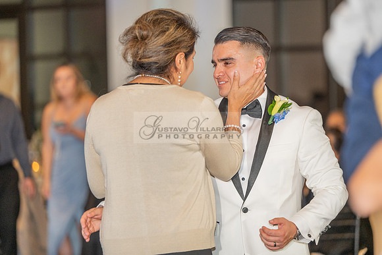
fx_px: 1645
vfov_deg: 8.9
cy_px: 128
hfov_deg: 13.2
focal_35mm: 155
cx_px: 191
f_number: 2.8
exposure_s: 1/125
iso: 1000
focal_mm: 155
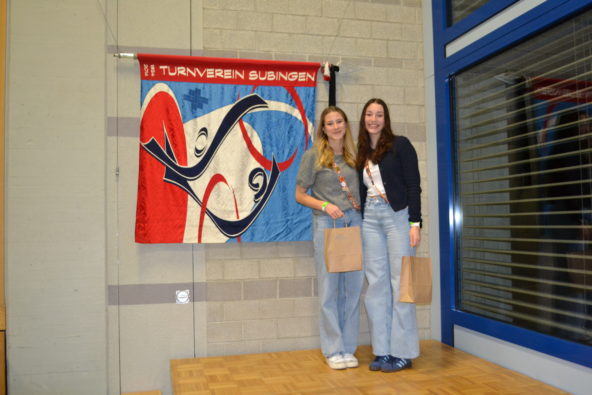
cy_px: 198
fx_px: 543
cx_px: 296
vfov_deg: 40.0
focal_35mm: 33
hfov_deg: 57.2
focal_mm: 22
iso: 2000
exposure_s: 1/60
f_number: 3.8
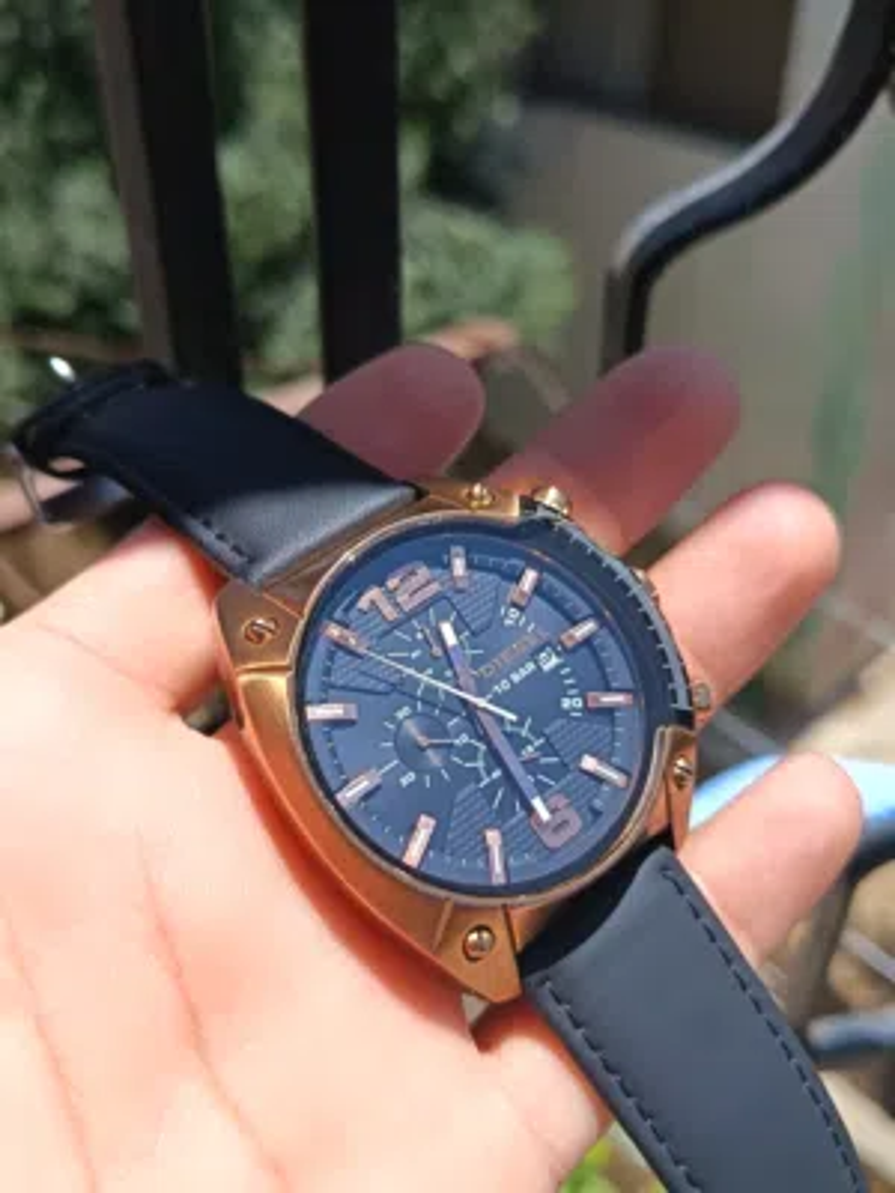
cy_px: 596
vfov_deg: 56.8
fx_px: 1103
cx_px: 448
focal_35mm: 32
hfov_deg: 44.2
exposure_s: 1/581
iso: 100
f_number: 1.75
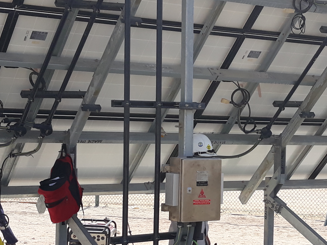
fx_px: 784
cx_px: 212
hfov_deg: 23.5
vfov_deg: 17.8
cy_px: 152
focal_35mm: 83
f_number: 1.7
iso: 40
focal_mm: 3.71
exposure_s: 1/1692
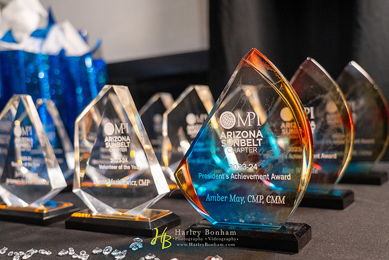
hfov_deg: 47.4
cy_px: 130
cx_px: 194
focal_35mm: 41
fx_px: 443
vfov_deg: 32.6
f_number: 4
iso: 3200
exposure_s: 1/200
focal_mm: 41
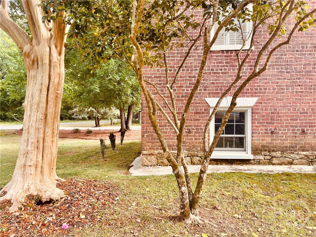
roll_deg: -0.3
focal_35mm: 25
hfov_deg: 69.4
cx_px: 158
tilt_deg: -2.9
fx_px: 228
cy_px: 118
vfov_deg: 54.9
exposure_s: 1/198
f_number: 1.6
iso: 32
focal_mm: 5.1
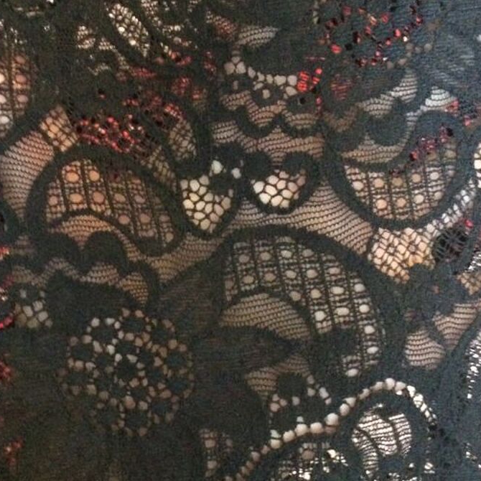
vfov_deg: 33.4
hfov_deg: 33.4
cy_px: 237
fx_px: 802
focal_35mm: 51
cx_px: 224
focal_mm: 4.15
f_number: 2.2
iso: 1250
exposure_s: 1/17
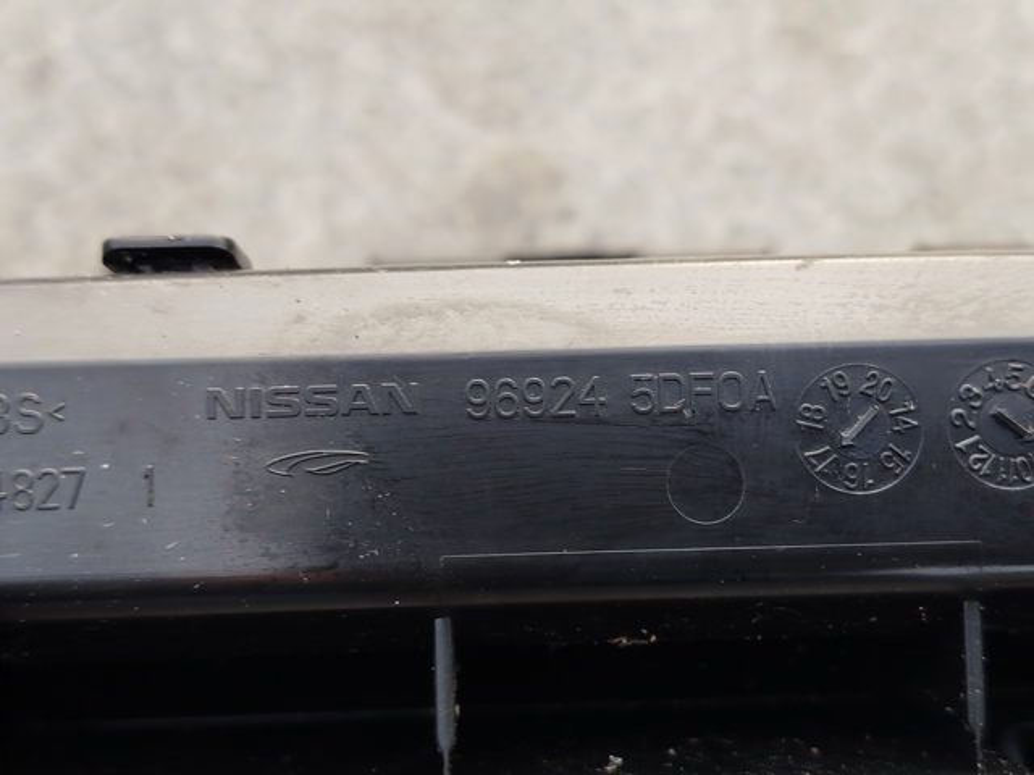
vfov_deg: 30.3
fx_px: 1434
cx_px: 517
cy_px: 388
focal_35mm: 48
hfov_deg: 39.7
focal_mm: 5.31
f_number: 1.7
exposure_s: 1/50
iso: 64
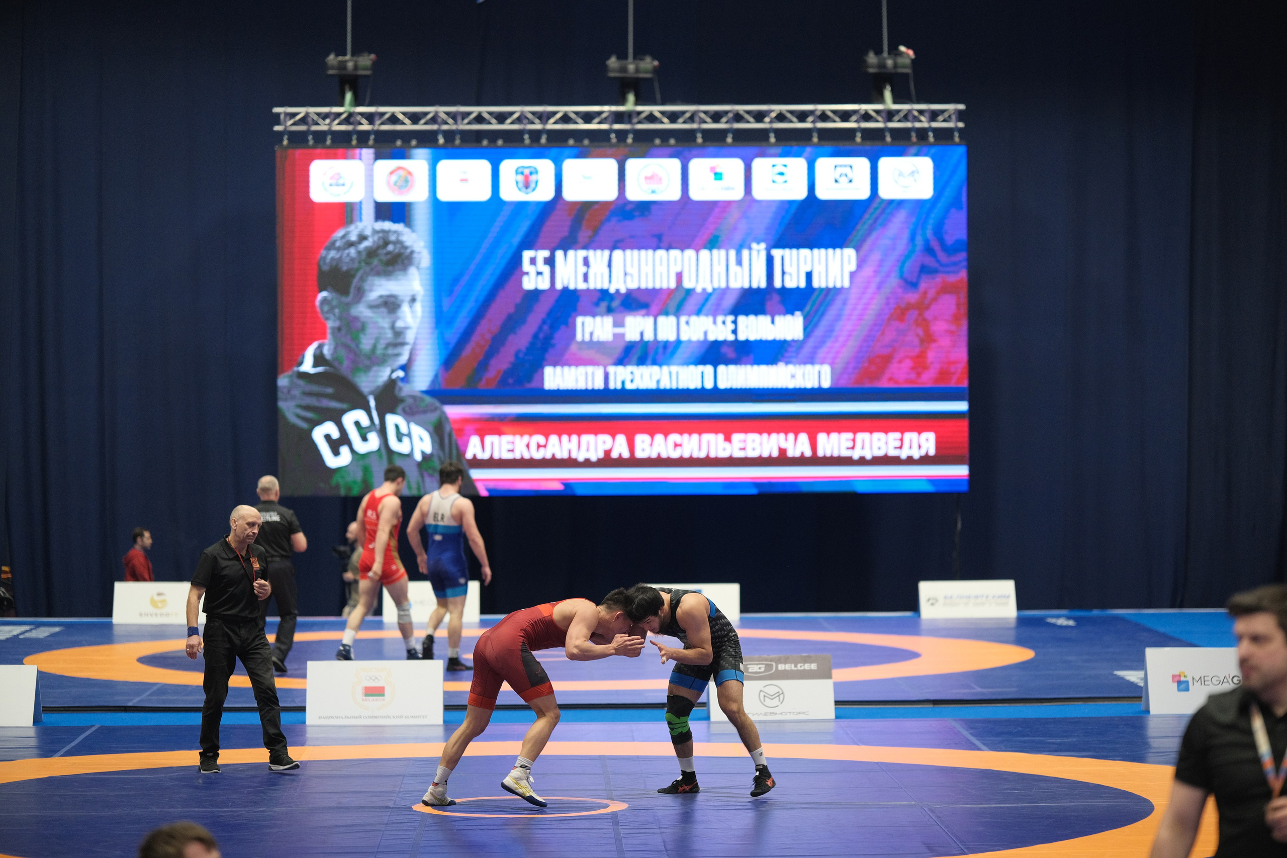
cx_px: 644
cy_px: 429
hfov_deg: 18.1
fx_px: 4040
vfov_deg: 12.1
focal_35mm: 113
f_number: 1.2
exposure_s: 1/400
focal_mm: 75
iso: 1000
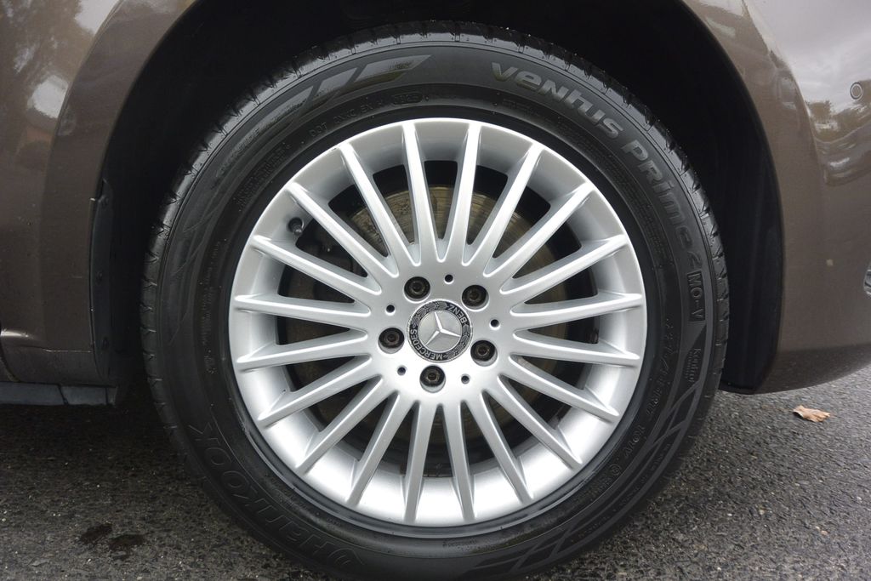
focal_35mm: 27
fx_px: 653
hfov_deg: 67.4
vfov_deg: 47.9
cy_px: 290
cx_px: 436
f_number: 3.5
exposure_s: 1/200
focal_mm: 10
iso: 200
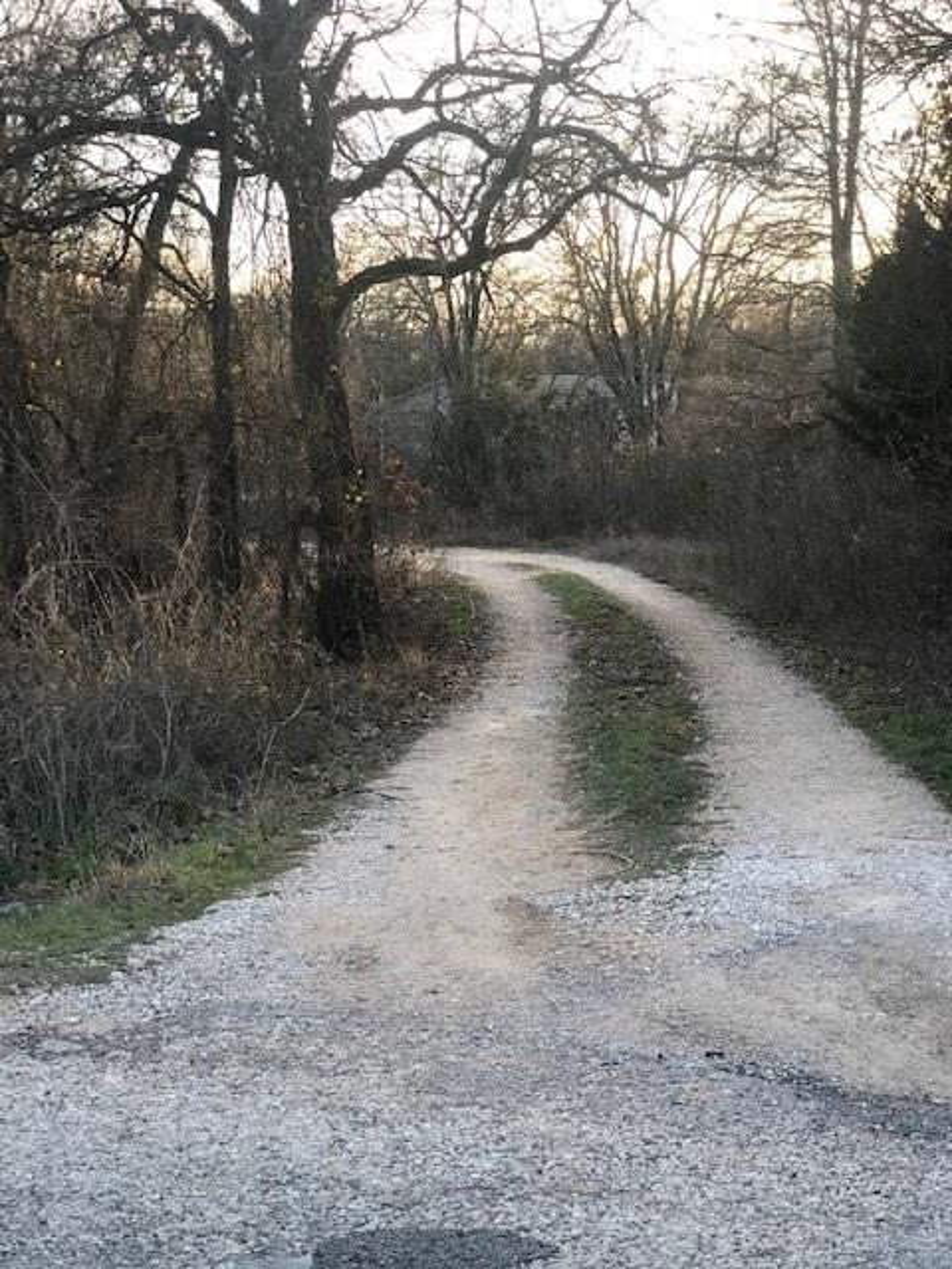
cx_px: 476
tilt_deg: -6.0
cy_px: 634
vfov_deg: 33.8
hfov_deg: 25.7
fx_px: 2090
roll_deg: +2.3
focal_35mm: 57
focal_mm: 6.6
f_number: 2.8
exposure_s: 1/120
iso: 25
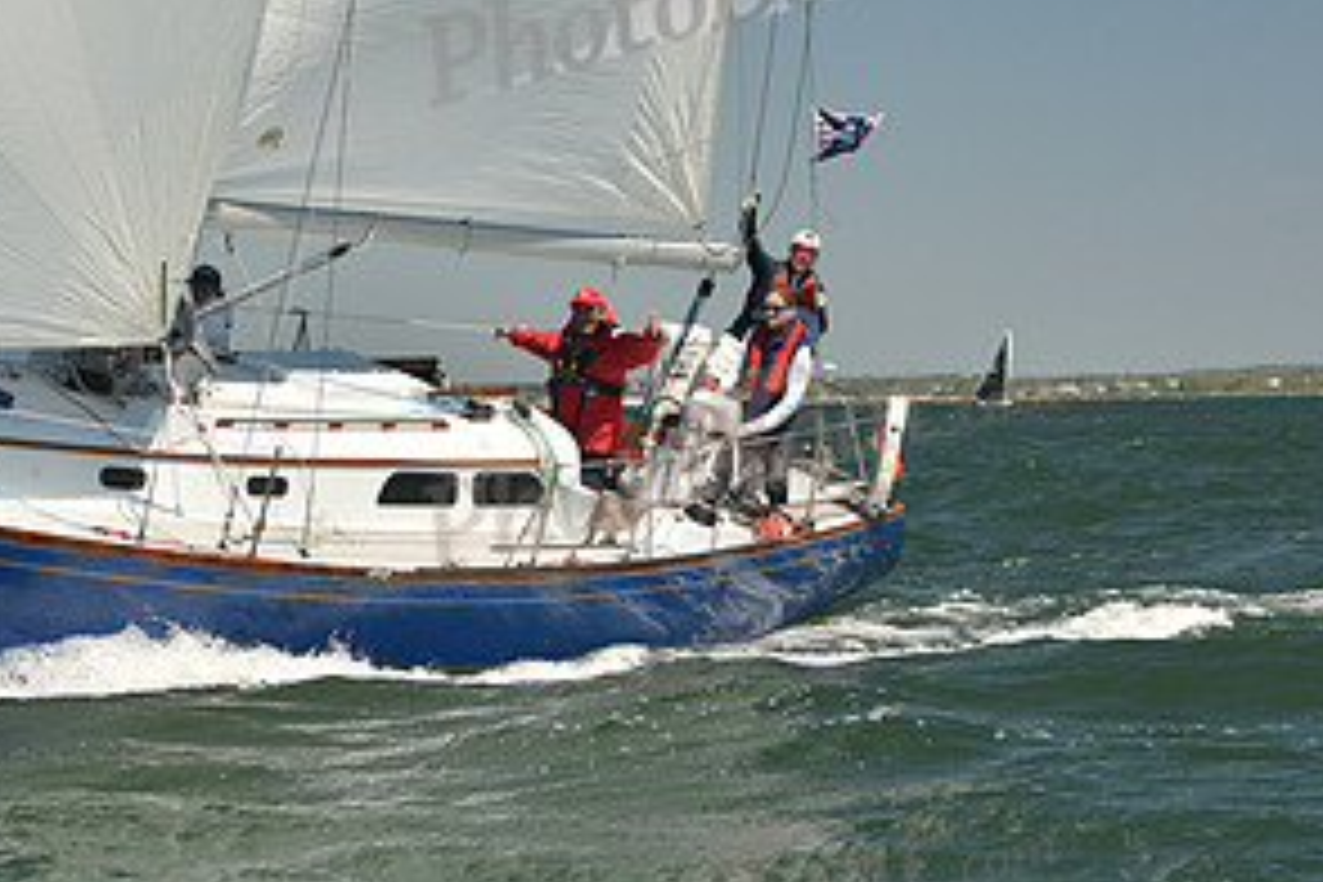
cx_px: 194
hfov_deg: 14.7
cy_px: 286
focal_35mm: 138
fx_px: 5071
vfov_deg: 9.9
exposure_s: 1/800
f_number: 5
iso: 250
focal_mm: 70
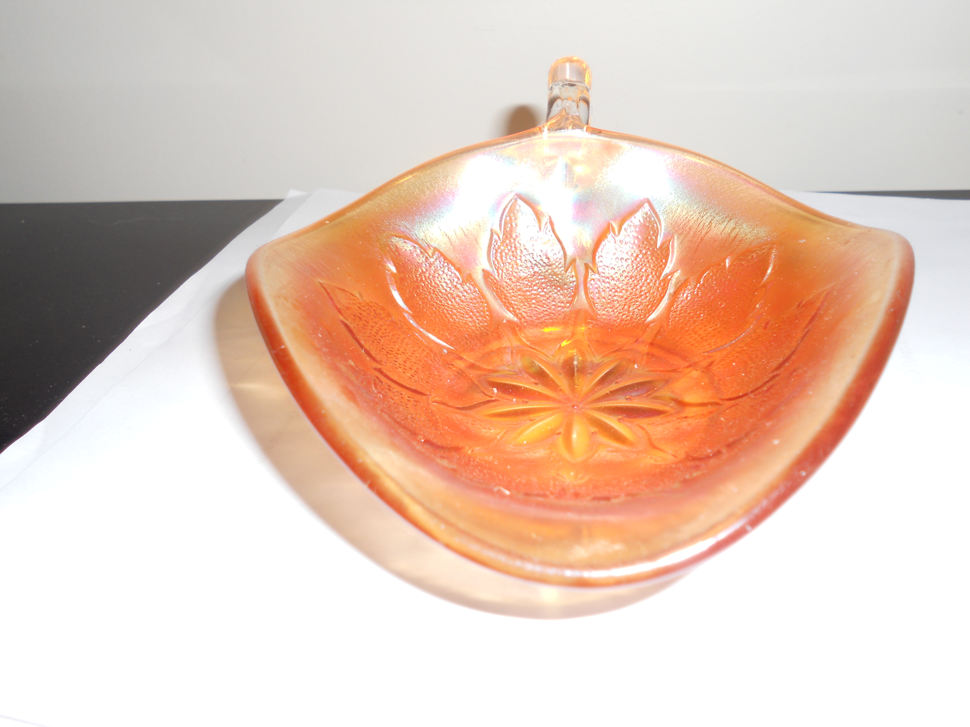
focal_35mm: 32
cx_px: 485
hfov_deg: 56.8
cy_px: 364
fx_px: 897
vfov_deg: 44.2
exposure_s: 1/25
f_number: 3.5
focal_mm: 5.8
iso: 80
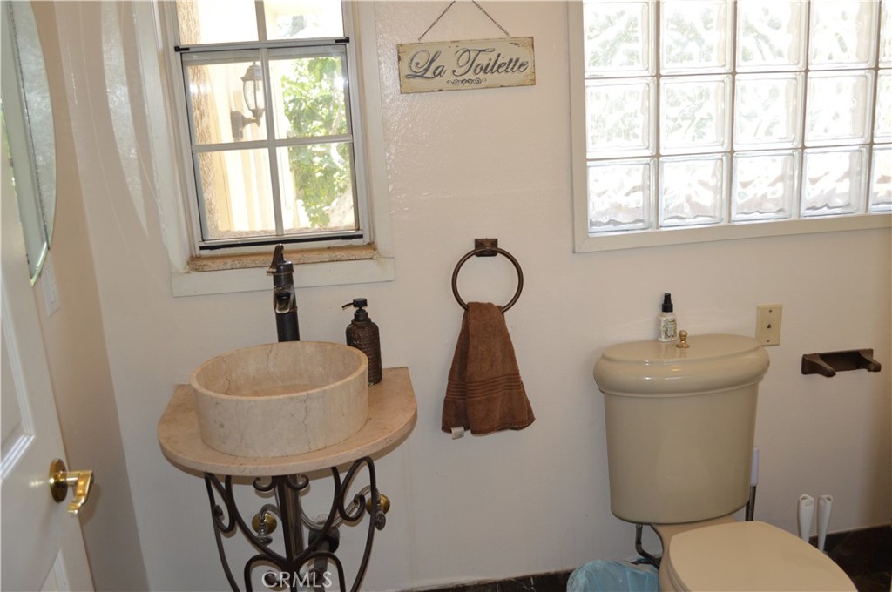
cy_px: 296
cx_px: 446
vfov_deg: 39.9
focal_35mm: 33
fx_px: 817
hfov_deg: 57.3
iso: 400
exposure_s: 1/125
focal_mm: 22
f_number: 4
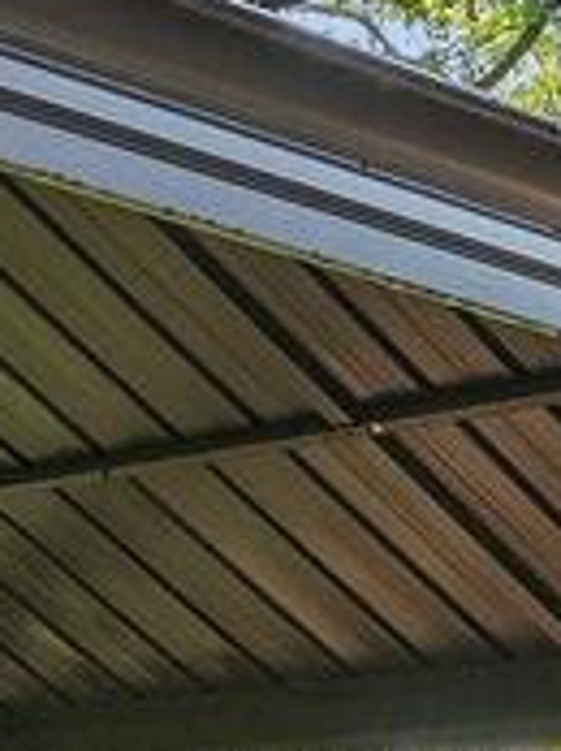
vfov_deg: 12.2
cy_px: 1196
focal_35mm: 153
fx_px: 3314
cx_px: 462
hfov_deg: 9.6
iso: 800
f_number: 9
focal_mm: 16
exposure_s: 1/250
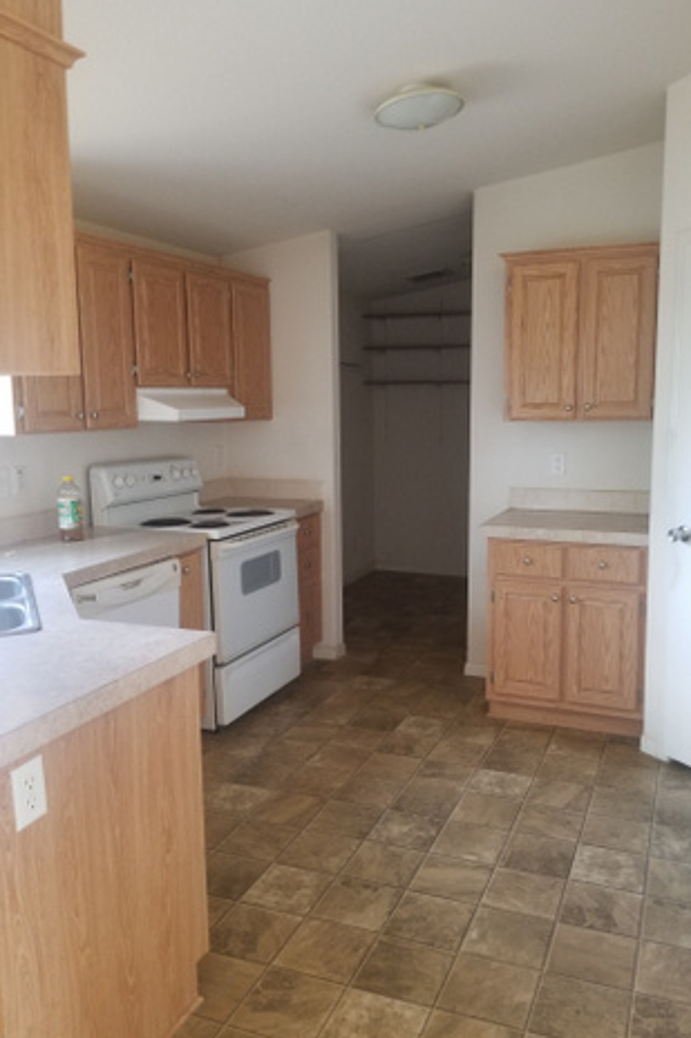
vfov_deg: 65.5
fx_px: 807
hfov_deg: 46.3
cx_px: 376
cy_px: 515
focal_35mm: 28
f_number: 1.7
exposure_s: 1/33
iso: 200
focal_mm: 4.25
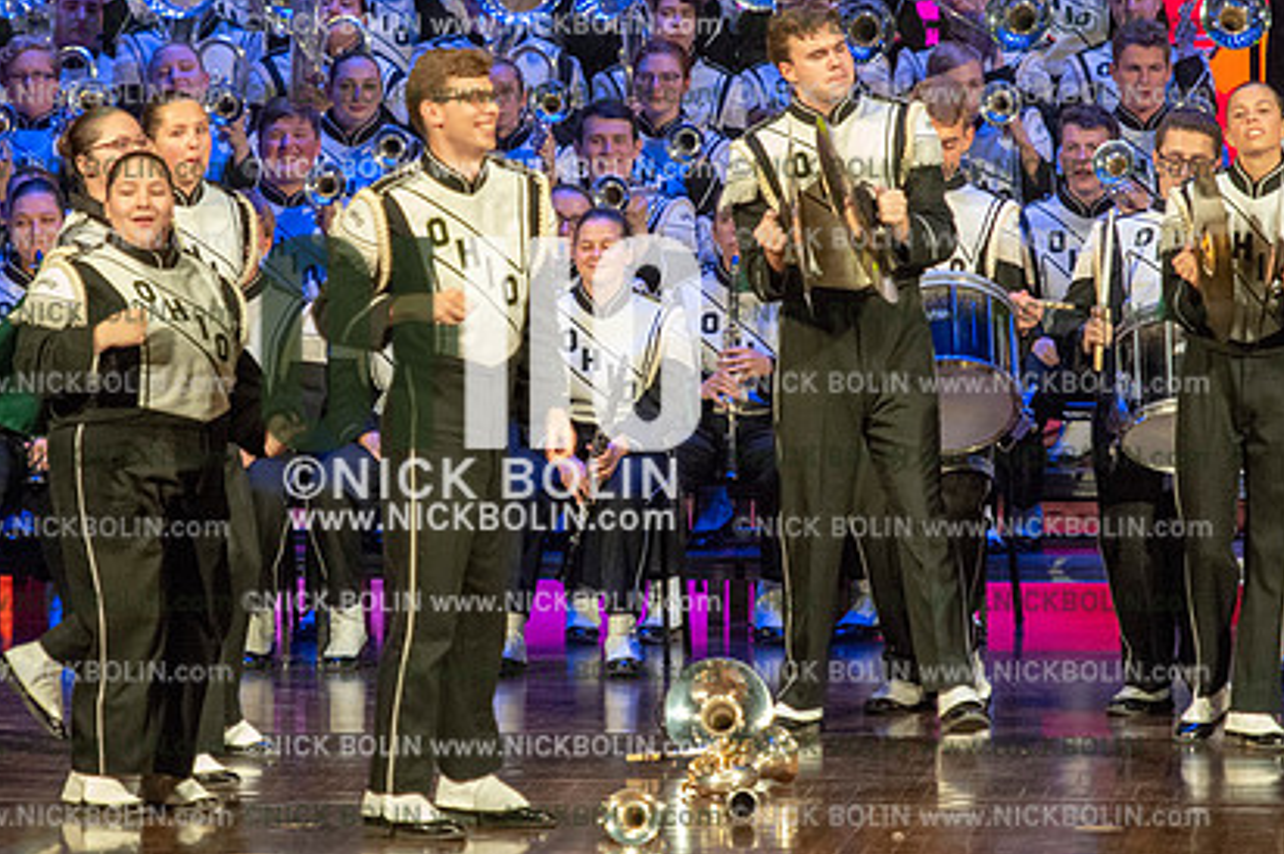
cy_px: 383
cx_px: 480
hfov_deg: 6.1
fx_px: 12045
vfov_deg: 4.1
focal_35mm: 338
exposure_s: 1/250
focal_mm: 240
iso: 8000
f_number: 5.6
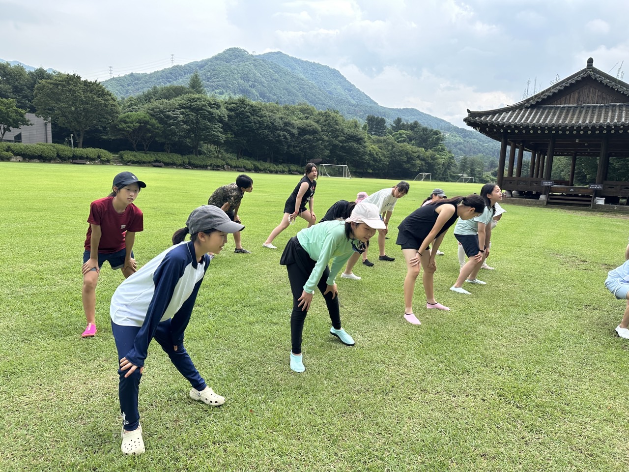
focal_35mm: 24
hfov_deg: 71.6
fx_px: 436
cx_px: 314
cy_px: 236
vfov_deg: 56.8
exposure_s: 1/1183
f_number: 1.78
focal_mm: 6.86
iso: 80
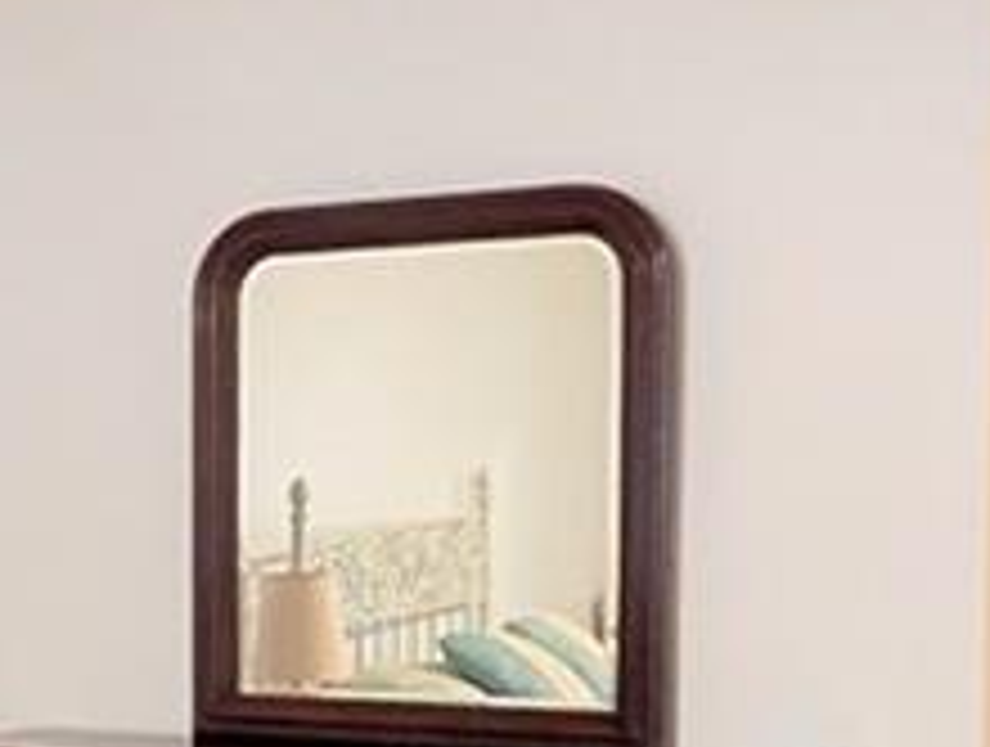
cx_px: -346
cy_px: 639
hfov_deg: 20.3
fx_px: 2494
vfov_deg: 16.9
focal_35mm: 87
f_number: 1.7
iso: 331
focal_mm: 2.02
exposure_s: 1/40
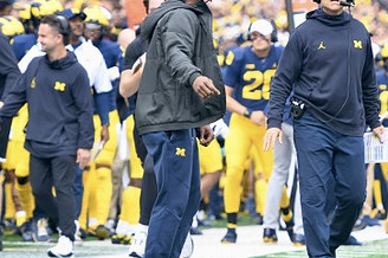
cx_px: 332
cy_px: 124
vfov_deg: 3.2
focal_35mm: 424
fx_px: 4565
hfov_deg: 4.9
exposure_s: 1/1250
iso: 320
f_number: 2.8
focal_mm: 160
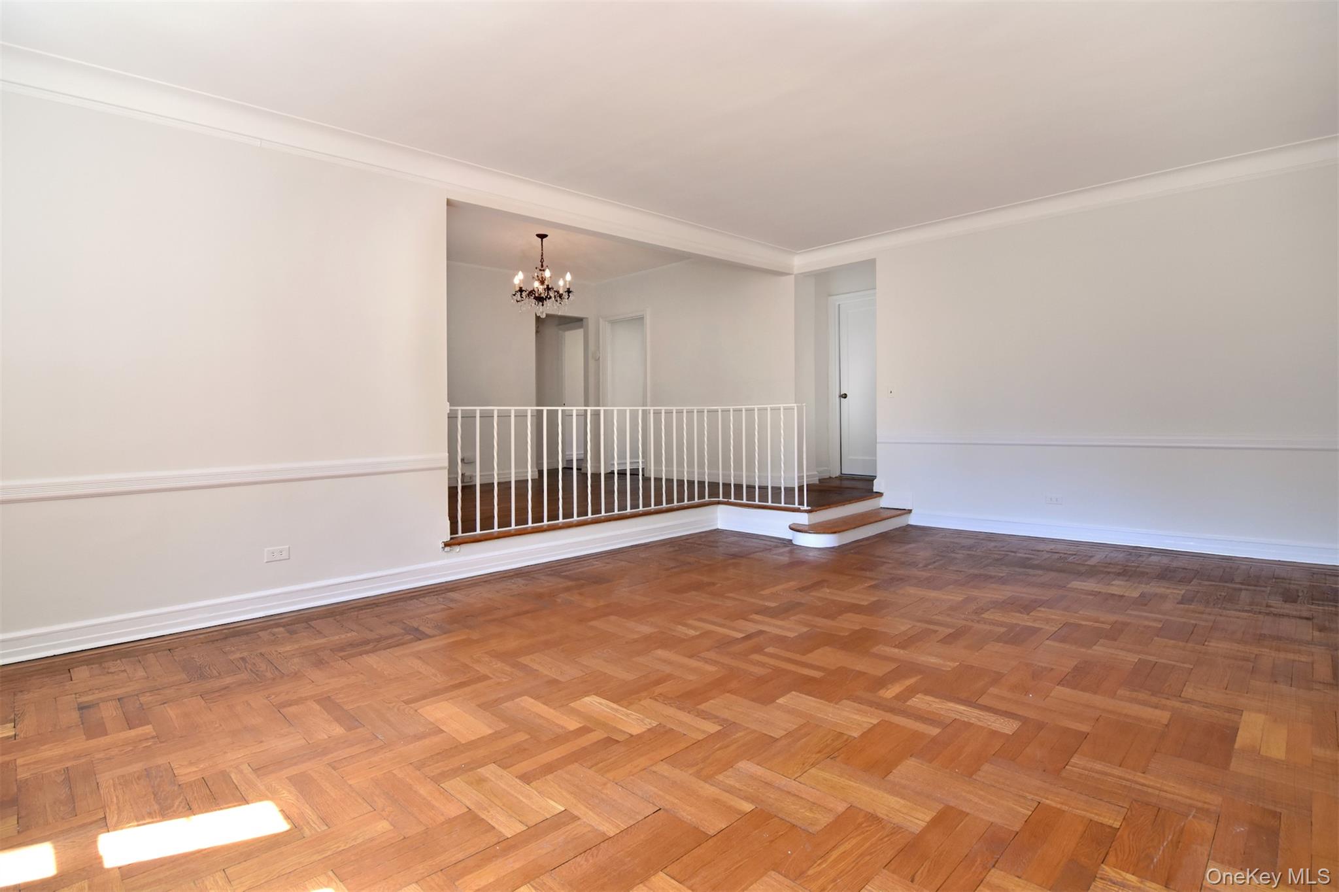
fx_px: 613
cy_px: 446
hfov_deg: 95.0
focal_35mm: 16
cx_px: 670
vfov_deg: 72.0
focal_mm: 11
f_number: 8
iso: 640
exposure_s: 1/50
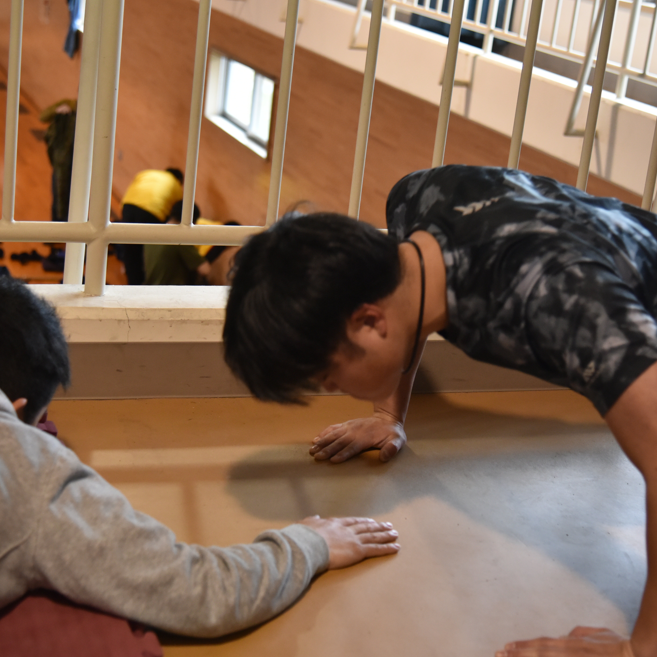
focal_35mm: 64
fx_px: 1374
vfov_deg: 26.9
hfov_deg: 26.9
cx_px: 311
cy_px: 329
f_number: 4
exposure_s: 1/200
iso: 2200
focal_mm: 50
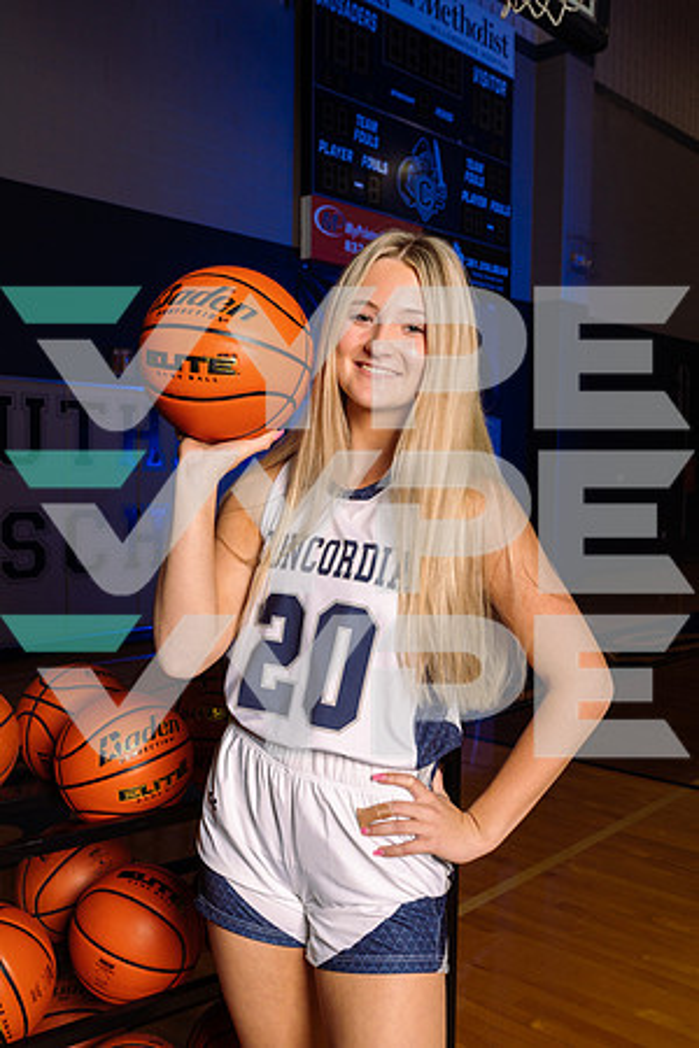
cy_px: 524
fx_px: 1019
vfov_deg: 54.4
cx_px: 350
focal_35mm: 35
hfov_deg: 37.9
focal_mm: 35
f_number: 8
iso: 320
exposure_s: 1/250
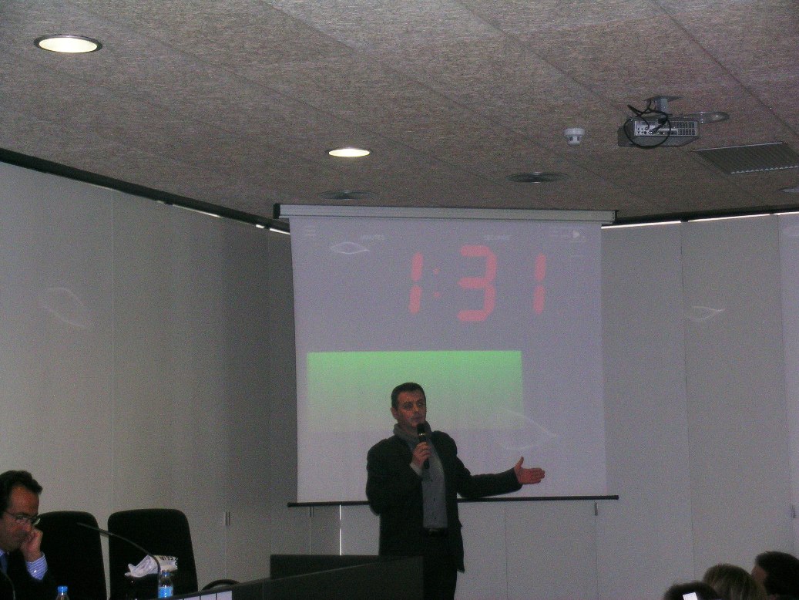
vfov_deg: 19.6
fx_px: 1731
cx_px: 400
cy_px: 300
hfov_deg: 26.0
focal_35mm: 75
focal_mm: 15.6
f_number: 4
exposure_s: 1/121
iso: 172
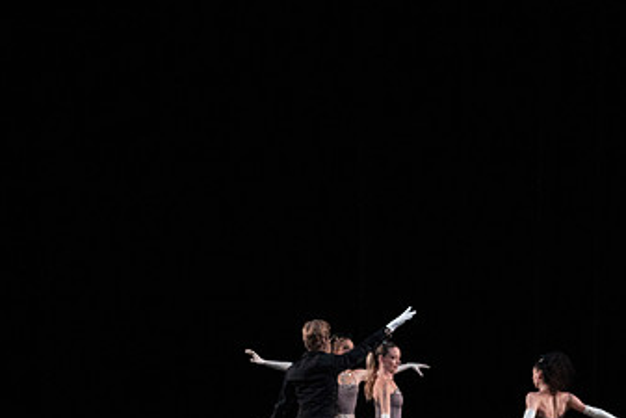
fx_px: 2992
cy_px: 328
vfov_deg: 8.0
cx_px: 431
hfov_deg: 11.9
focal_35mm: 172
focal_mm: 100
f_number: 5.6
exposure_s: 1/400
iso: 16000
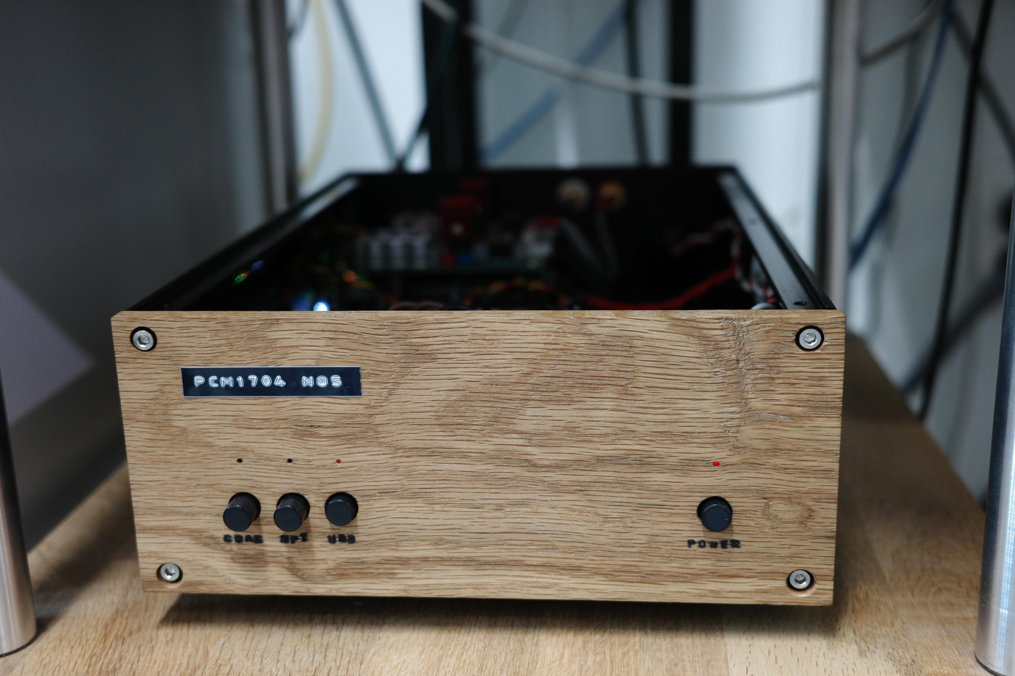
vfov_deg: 33.4
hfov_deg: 48.5
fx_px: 1128
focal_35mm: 40
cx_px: 508
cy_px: 338
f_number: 2.8
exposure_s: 1/40
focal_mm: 26
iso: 800
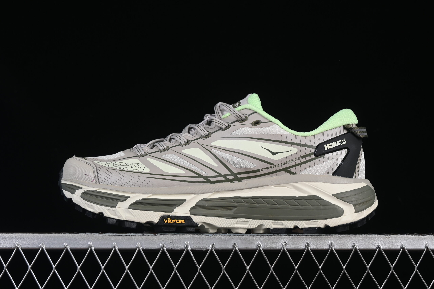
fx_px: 904
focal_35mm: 75
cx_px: 217
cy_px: 144
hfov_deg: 27.0
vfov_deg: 18.2
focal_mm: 50
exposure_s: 1/80
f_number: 8
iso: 160
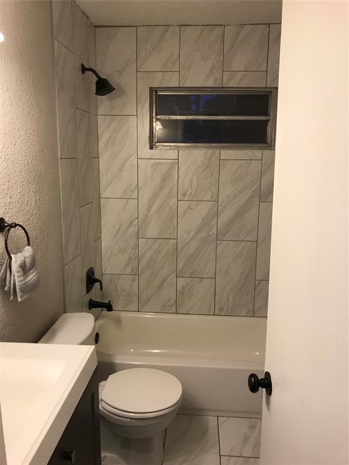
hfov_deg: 49.7
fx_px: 376
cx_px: 174
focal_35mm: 28
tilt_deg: -11.2
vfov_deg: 63.4
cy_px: 232
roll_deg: -1.2
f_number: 1.8
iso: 25
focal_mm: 3.99
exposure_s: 1/40
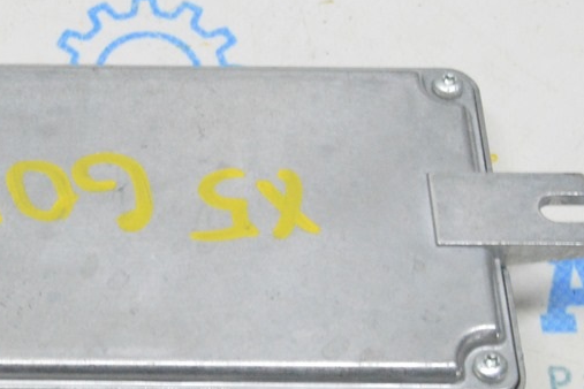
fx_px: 1963
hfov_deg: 16.7
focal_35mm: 121
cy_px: 233
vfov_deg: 11.3
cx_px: 76
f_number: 20
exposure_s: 1/20
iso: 6400
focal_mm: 40
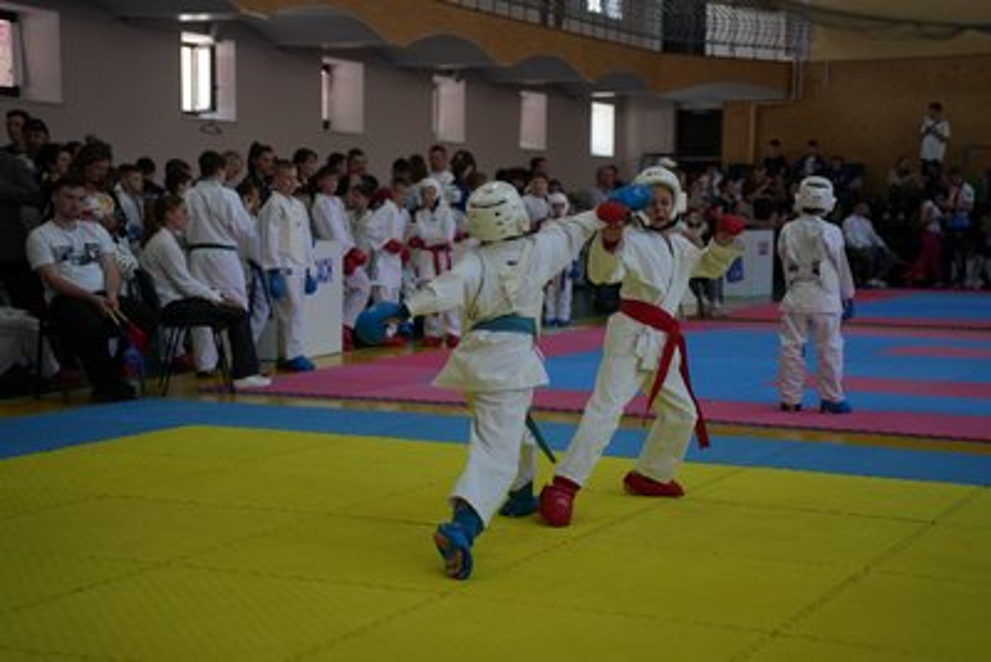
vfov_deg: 20.3
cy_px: 331
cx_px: 496
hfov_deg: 30.1
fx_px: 1845
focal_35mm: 67
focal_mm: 67
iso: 1600
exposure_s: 1/800
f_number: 2.8
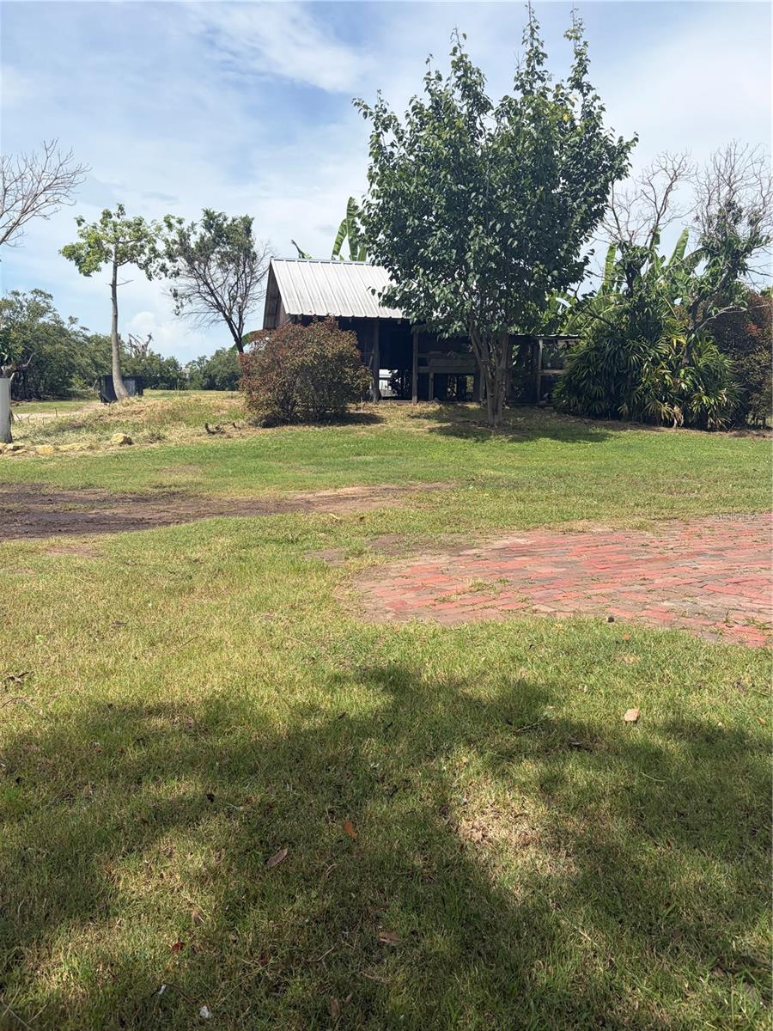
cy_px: 516
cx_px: 386
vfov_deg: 67.3
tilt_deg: -11.6
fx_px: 774
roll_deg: -2.5
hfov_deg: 53.1
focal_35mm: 26
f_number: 1.6
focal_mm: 5.96
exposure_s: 1/3279
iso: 50
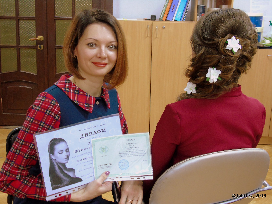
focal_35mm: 46
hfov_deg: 41.2
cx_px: 136
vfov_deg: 31.5
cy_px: 102
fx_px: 361
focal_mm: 8.2
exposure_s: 1/6
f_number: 4.1
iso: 400
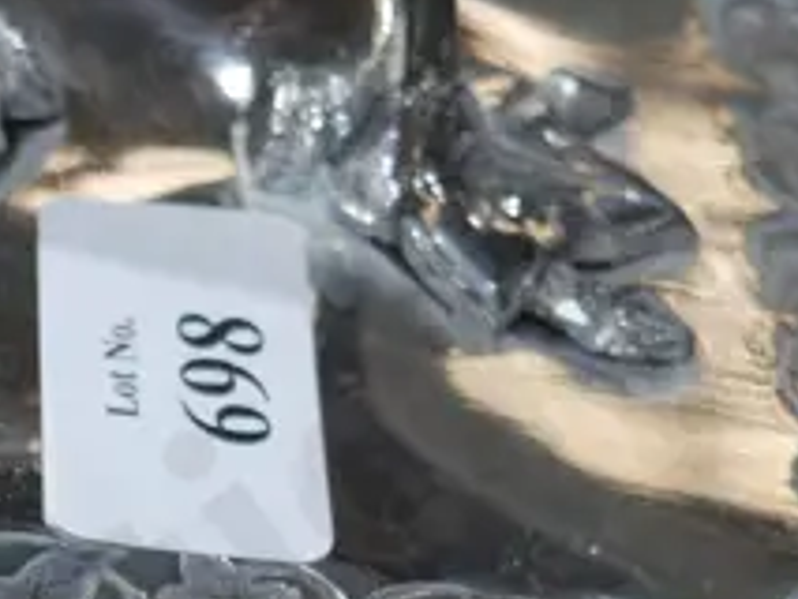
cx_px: -64
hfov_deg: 12.6
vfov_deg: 9.5
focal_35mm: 154
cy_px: 807
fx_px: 3552
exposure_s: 1/60
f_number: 3.6
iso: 250
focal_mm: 16
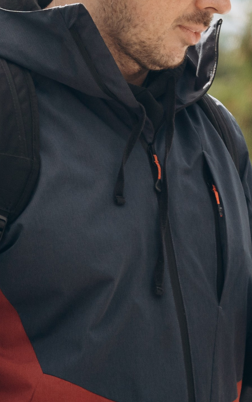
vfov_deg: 7.9
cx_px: 271
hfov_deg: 4.9
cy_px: 168
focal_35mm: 265
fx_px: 2911
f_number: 4
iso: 500
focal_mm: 86
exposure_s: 1/1000
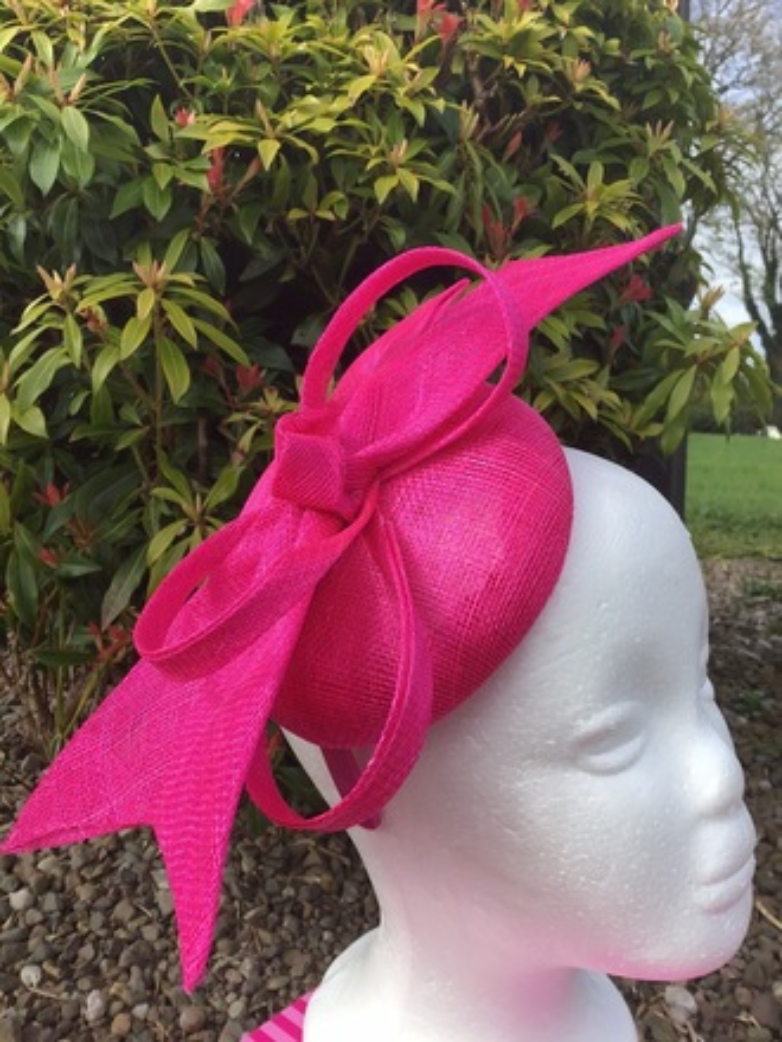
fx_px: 934
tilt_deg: -8.8
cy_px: 521
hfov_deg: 45.4
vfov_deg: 58.4
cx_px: 391
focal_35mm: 31
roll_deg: -0.7
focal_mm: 3.3
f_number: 2.4
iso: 25
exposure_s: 1/668
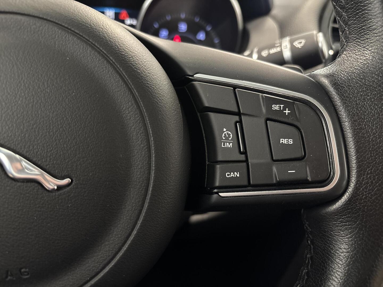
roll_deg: -3.2
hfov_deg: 67.3
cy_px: 144
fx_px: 288
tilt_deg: -20.3
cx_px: 192
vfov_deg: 53.1
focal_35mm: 26
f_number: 1.6
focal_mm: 5.96
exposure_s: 1/30
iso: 800
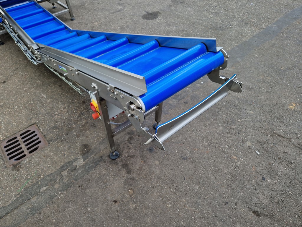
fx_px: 201
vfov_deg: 58.9
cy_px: 114
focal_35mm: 23
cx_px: 151
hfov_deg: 73.9
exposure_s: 1/596
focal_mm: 5.4
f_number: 1.8
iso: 50
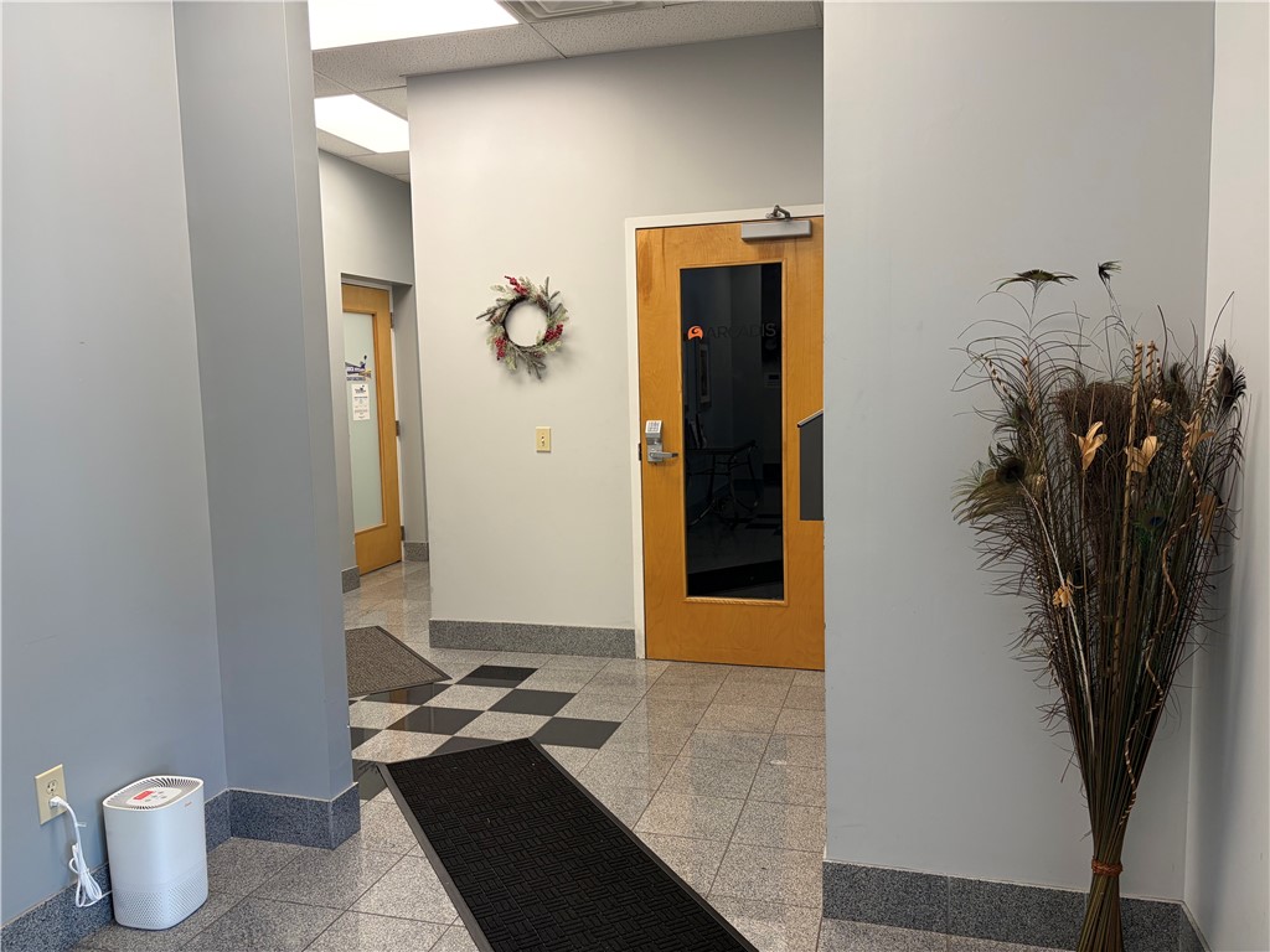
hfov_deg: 67.3
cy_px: 476
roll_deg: +1.5
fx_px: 954
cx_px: 635
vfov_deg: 53.1
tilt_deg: -5.1
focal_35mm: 26
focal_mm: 5.96
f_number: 1.6
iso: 100
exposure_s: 1/60
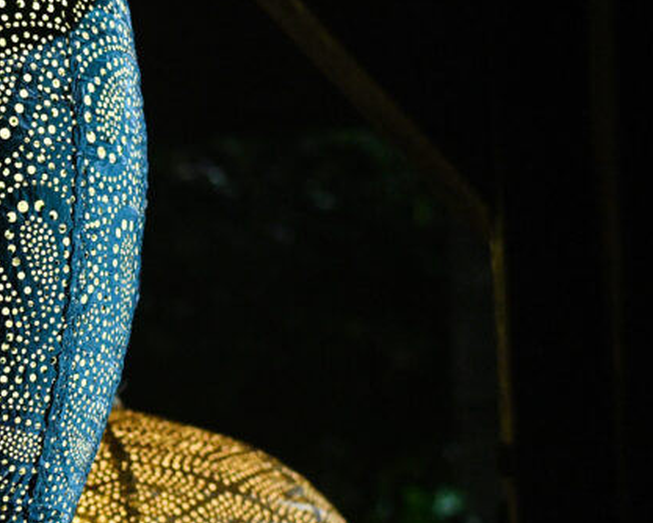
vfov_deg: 8.5
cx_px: -432
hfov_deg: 10.2
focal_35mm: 180
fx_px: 3480
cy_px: 591
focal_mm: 50
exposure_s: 1/25
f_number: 3.2
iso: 2500
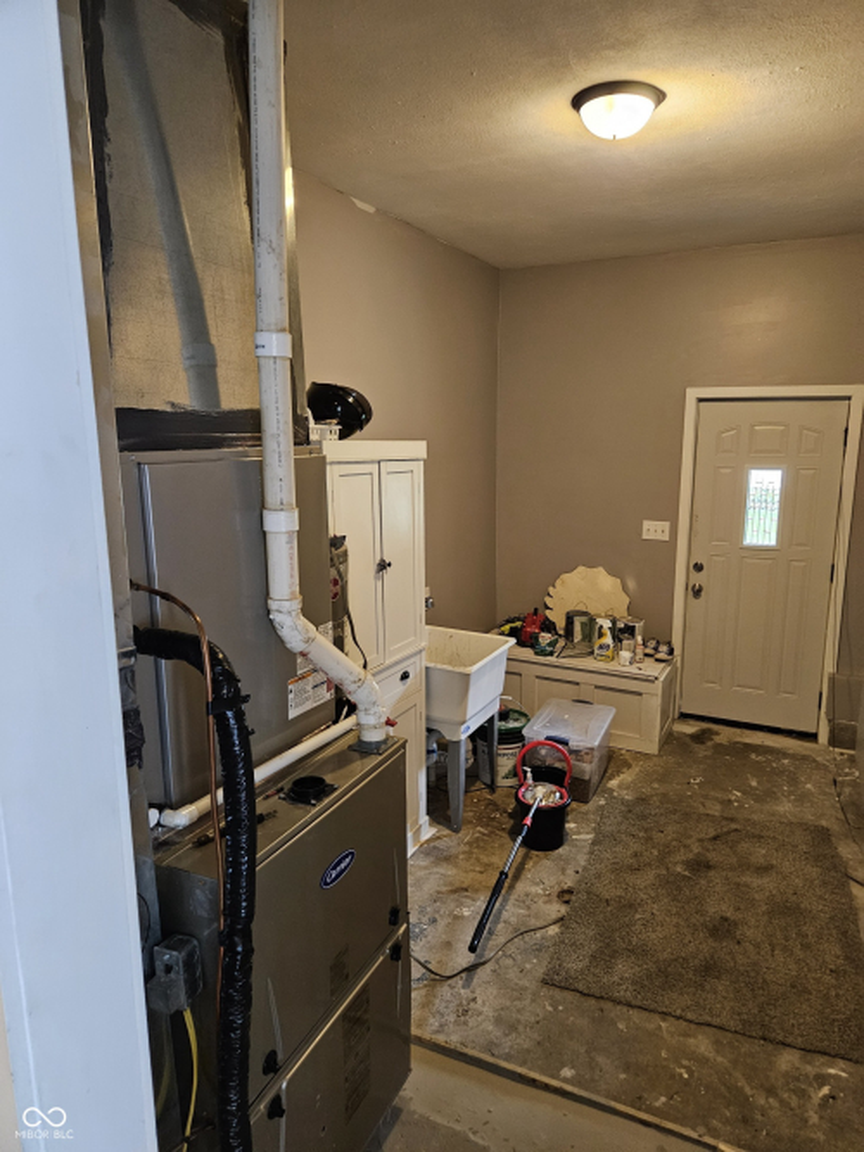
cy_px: 576
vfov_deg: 73.9
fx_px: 766
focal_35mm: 23
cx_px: 432
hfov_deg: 58.9
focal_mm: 5.4
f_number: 1.8
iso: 640
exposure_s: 1/40
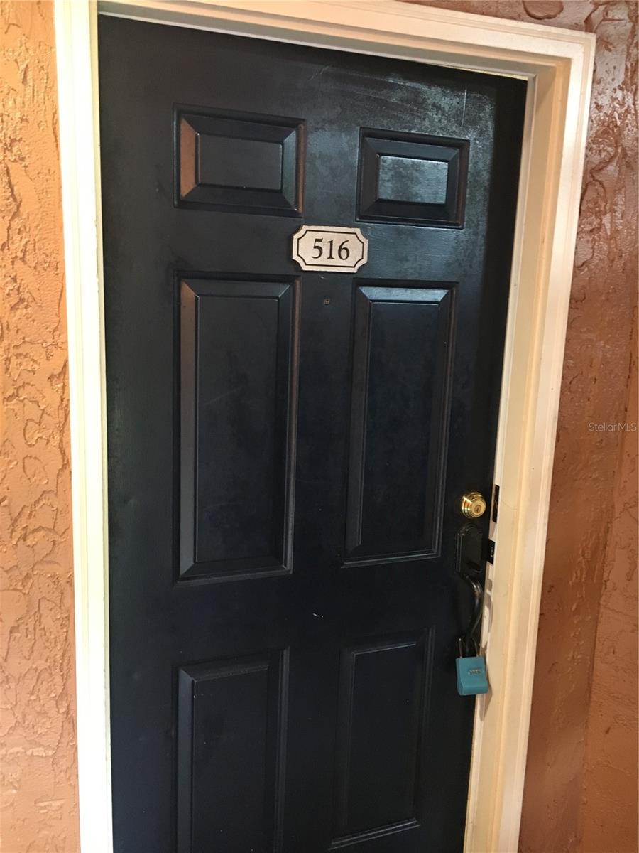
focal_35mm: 29
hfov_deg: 48.2
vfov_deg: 61.7
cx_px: 320
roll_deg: -3.3
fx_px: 714
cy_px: 426
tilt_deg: -9.9
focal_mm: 4.15
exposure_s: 1/20
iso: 200
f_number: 2.2
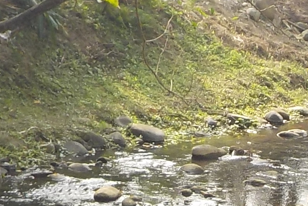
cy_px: 159
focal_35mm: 162
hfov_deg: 12.6
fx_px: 1386
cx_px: 261
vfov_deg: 8.5
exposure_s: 1/200
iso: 125
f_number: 3.3
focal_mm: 4.1
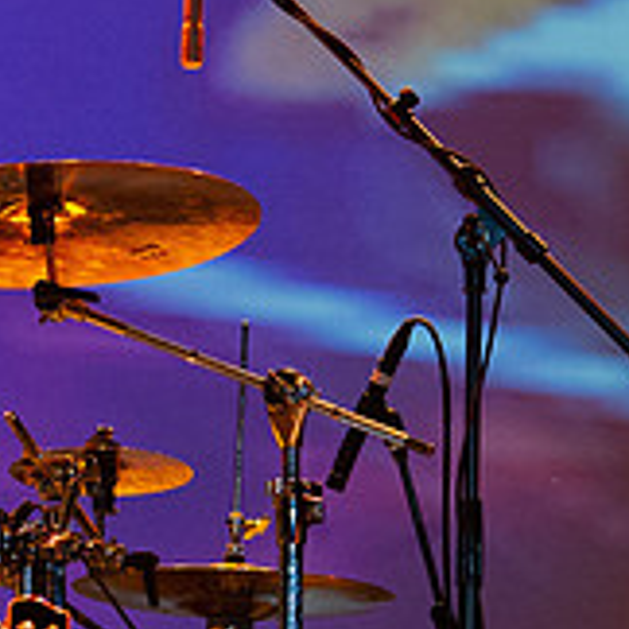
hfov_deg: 4.7
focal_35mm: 371
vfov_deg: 4.7
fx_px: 7627
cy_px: 423
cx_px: -404
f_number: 6.3
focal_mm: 122
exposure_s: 1/160
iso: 8000
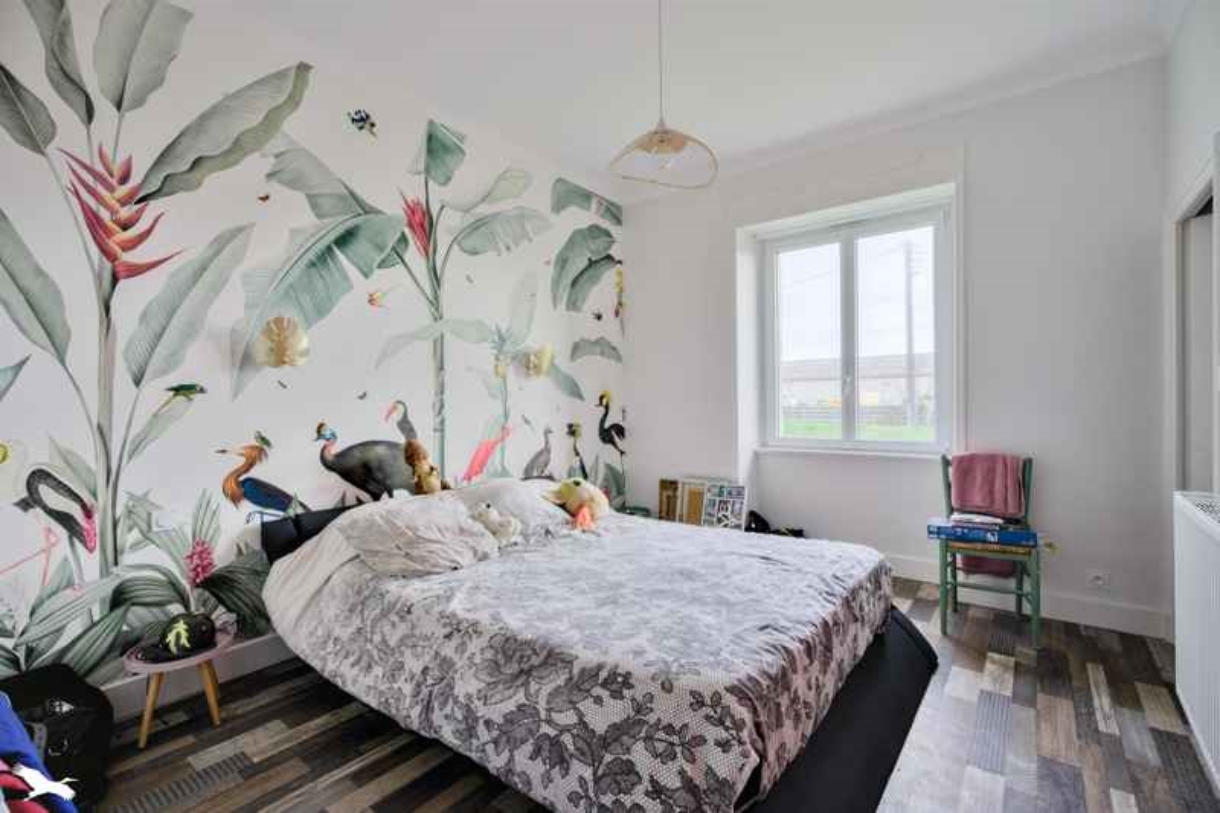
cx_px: 610
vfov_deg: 73.7
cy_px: 406
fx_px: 542
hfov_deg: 96.7
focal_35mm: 16
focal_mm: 16
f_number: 8
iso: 800
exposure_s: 1/400
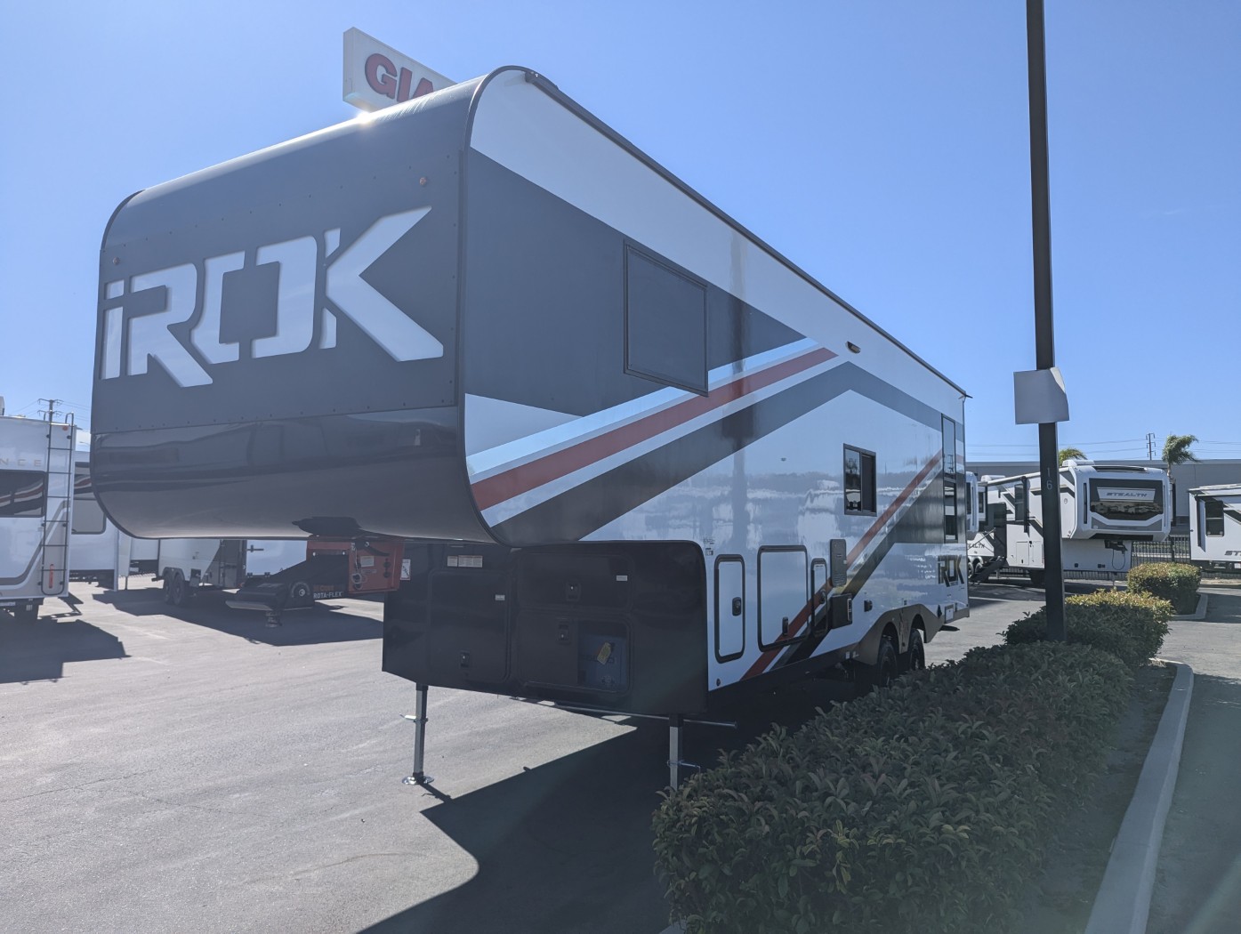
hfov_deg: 71.5
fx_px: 862
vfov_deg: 56.9
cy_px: 467
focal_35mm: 24
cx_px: 620
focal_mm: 6.81
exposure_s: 1/2899
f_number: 1.85
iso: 44
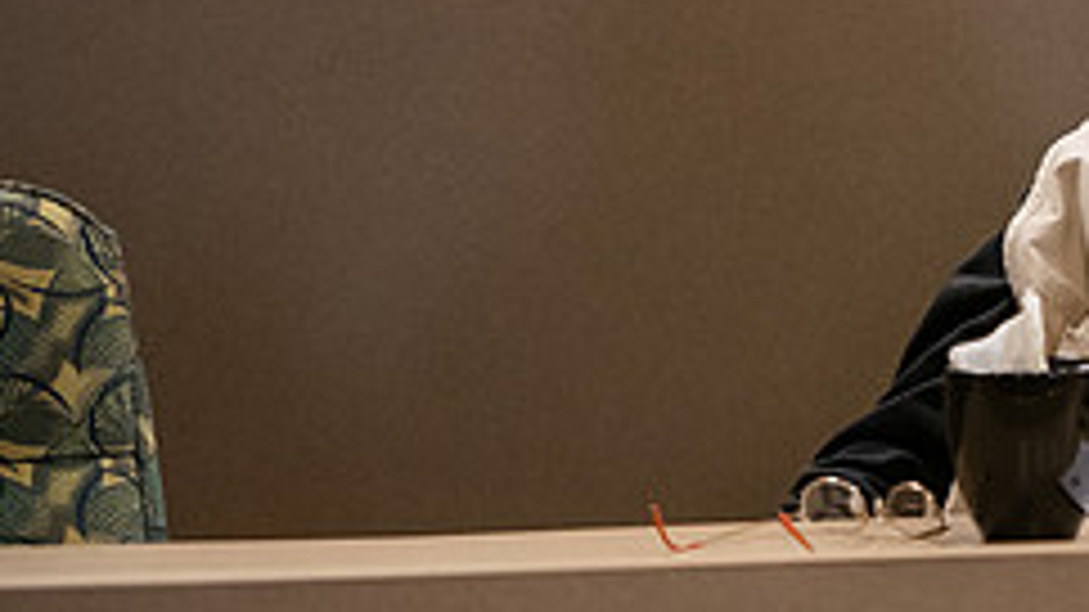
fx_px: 9787
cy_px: -20
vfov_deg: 3.6
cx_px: 1220
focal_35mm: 339
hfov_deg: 6.3
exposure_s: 1/160
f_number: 2.8
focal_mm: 135
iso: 2000
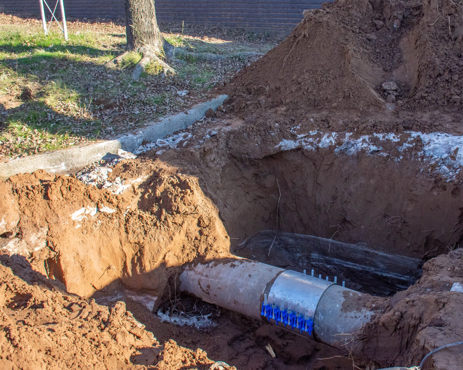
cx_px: 301
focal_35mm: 38
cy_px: 169
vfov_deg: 39.1
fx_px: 521
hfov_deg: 47.3
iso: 1000
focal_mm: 18
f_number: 4.5
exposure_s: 1/2000
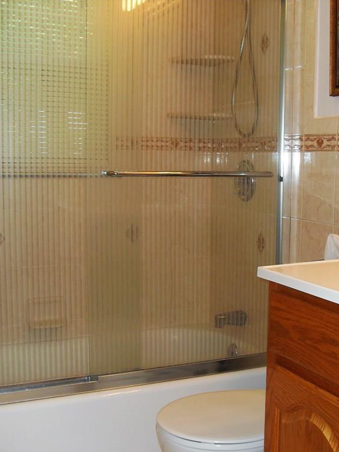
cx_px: 245
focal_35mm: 46
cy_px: 227
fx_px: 600
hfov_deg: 31.1
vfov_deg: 41.2
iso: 100
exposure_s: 1/45
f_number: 2.8
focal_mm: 6.3
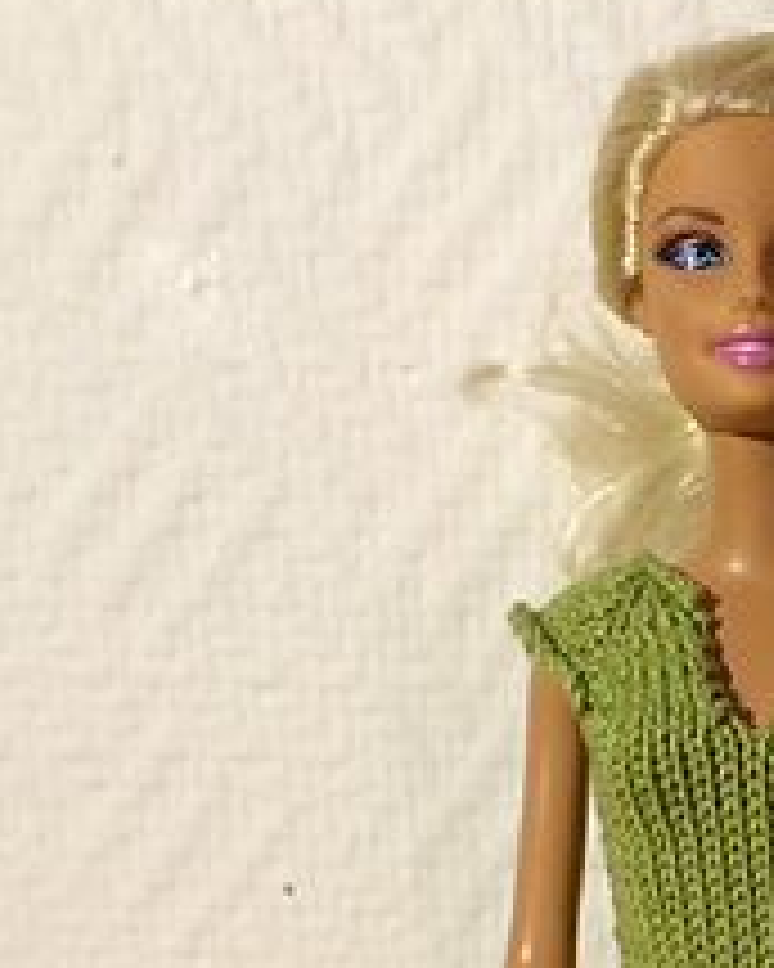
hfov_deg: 17.1
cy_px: 1229
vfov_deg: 20.3
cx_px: 860
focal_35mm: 87
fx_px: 2491
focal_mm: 4.12
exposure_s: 1/33
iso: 320
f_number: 2.2
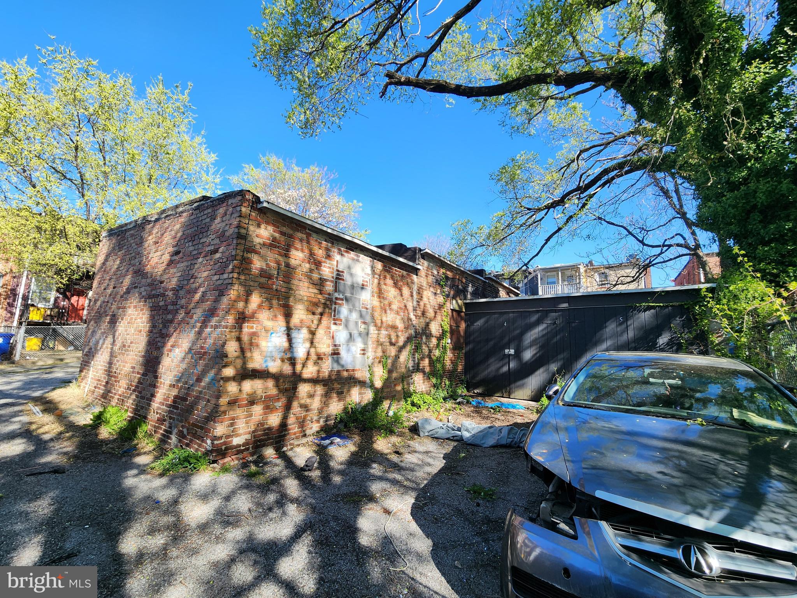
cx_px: 398
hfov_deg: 106.2
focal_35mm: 13
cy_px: 299
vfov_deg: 89.9
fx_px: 299
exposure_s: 1/588
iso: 50
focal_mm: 2.2
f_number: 2.2
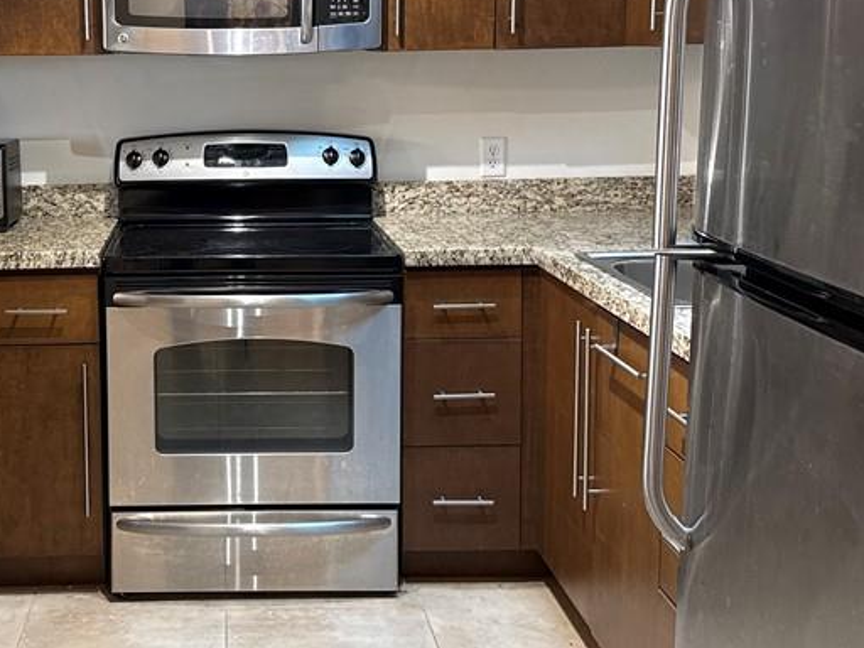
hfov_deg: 38.8
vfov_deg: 30.1
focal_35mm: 48
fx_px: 1198
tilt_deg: -8.1
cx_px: 231
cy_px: 218
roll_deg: +1.2
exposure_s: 1/60
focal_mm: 6.76
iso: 320
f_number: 1.78
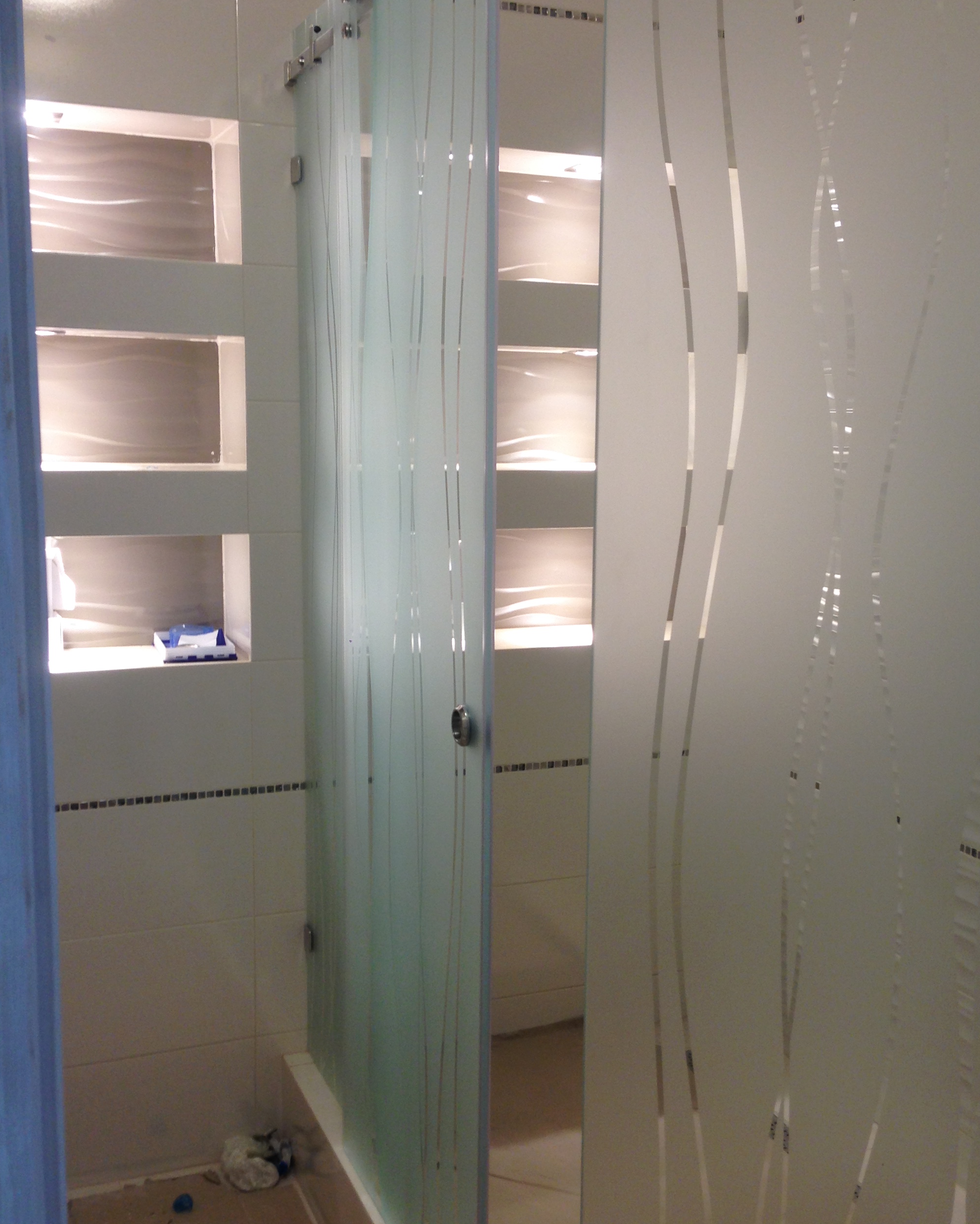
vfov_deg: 43.8
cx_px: 577
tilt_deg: -5.9
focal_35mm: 42
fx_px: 1522
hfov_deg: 35.6
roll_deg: -2.8
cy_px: 626
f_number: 2.4
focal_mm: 4.12
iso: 50
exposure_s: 1/24
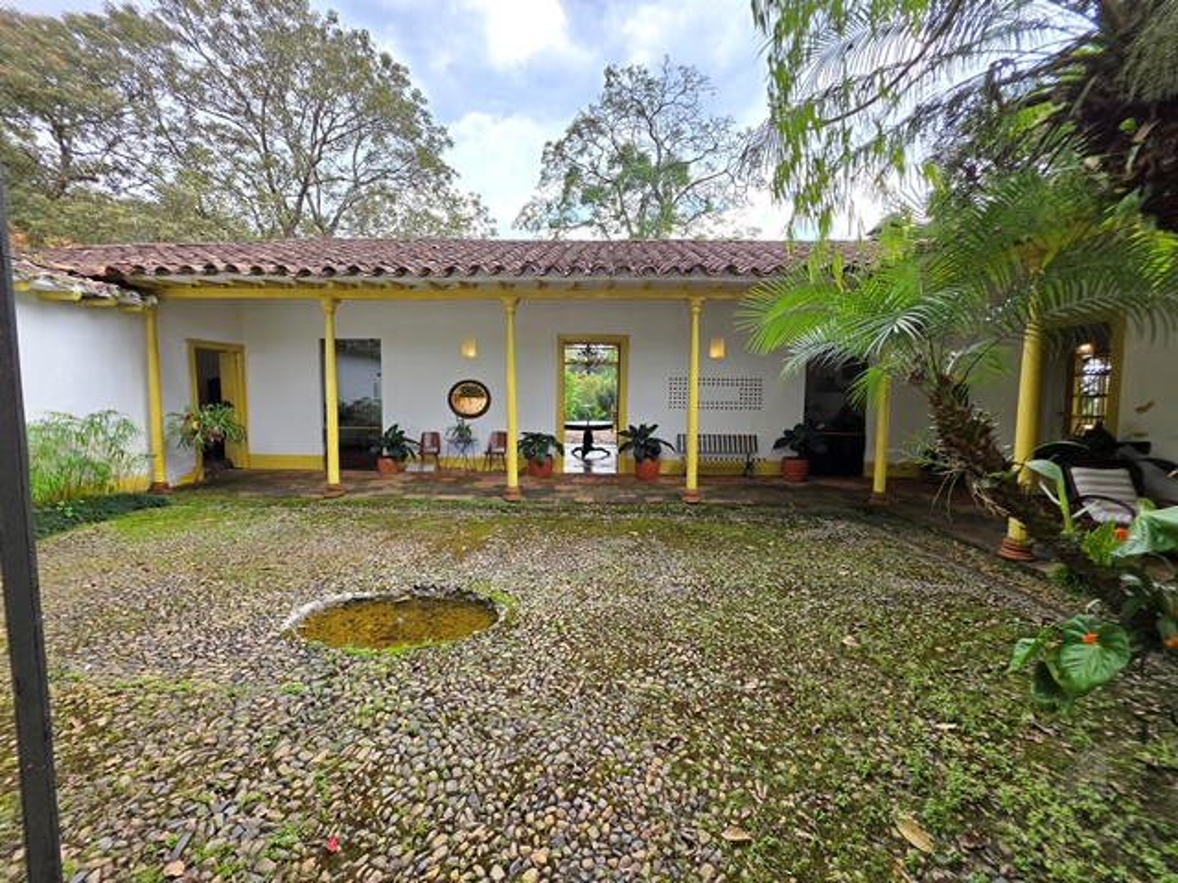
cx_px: 589
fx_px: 442
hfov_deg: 106.2
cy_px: 442
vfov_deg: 89.9
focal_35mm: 13
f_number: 1.9
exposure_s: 1/120
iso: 25
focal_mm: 2.2
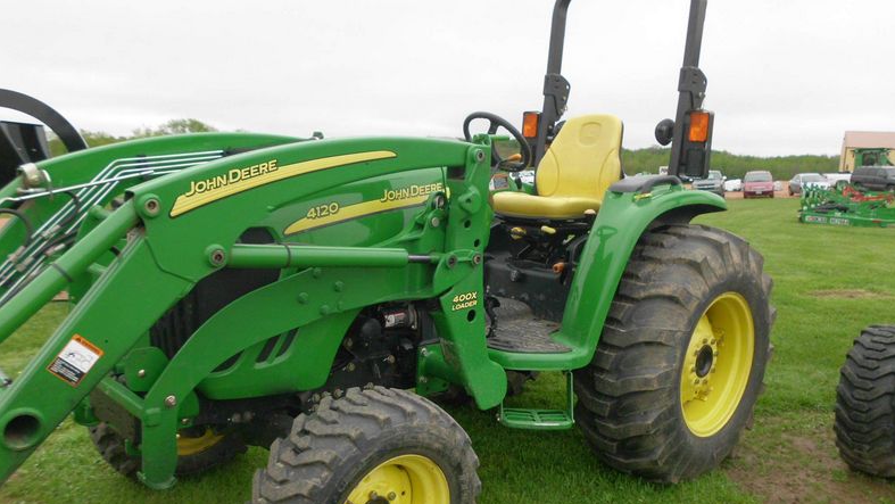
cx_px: 454
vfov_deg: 37.8
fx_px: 736
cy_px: 259
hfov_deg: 62.6
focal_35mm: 31
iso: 100
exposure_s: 1/94
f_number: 7.2
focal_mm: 5.05
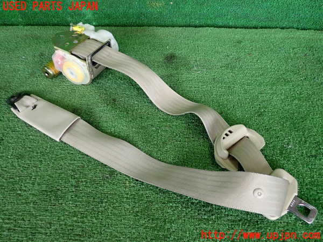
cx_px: 162
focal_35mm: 30
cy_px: 121
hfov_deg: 60.0
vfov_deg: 46.8
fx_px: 280
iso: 500
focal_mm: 5.4
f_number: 2.3
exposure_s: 1/125
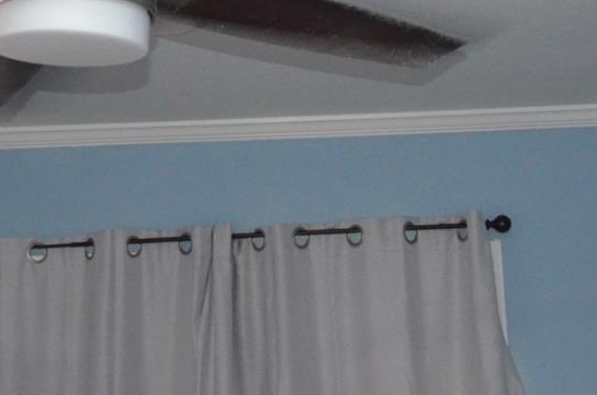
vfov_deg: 16.9
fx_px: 1307
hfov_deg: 25.6
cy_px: 21
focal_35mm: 79
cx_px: 213
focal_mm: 18
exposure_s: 1/60
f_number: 3.5
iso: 3200
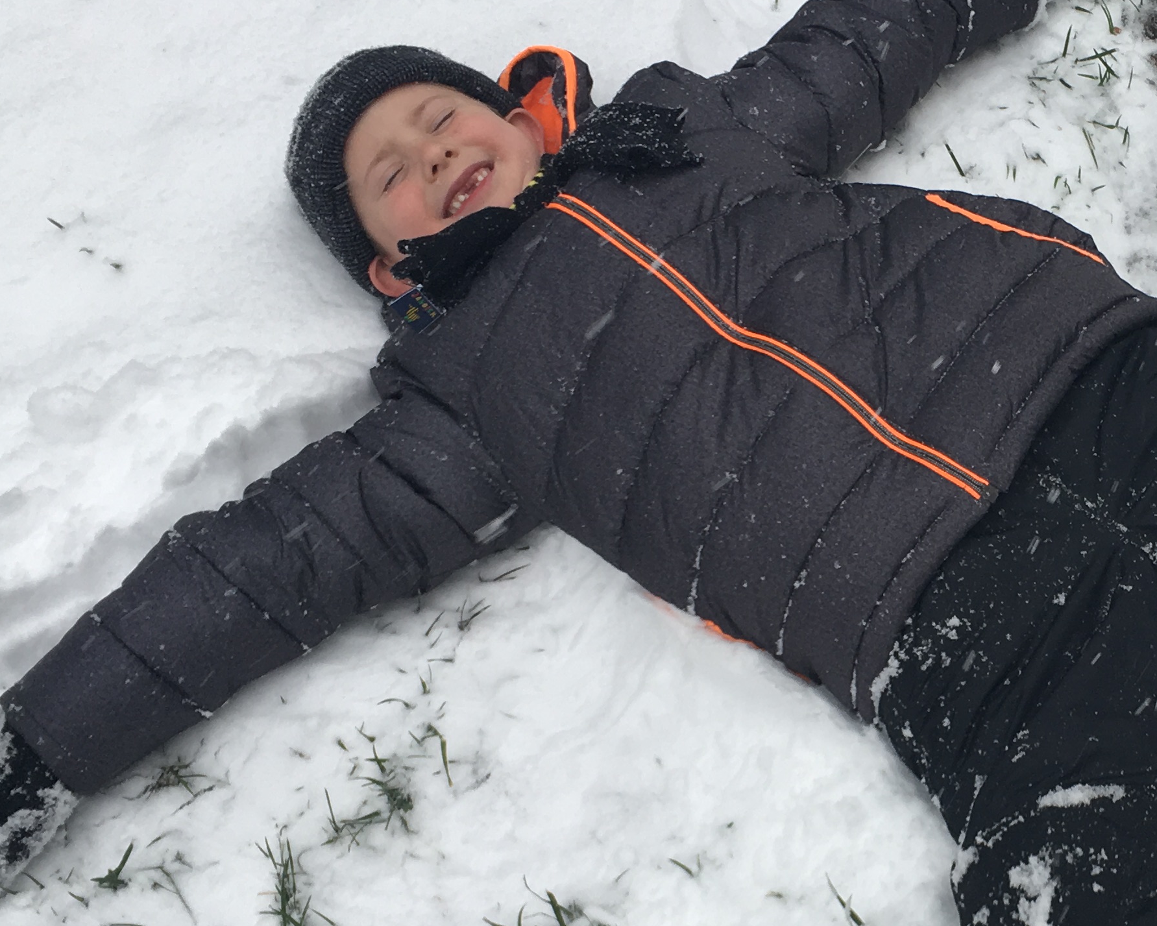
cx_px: 1047
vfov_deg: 23.8
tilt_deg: -59.2
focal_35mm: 64
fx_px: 2192
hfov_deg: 28.4
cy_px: 595
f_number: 2.2
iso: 25
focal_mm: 4.15
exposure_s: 1/120
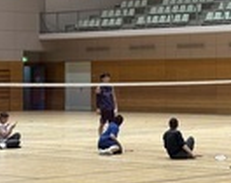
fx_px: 1051
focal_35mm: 154
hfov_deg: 12.5
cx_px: 145
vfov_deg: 10.0
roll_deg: +1.3
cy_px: 40
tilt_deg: +1.6
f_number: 1.6
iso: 125
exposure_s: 1/50
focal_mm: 5.96
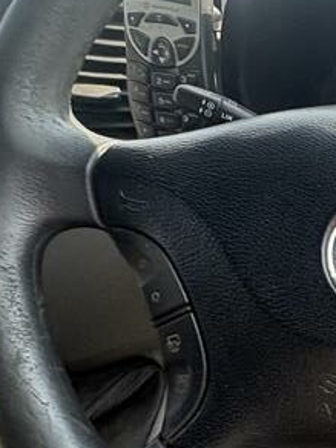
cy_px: 250
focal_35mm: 43
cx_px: 477
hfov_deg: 26.4
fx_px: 557
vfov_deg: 43.8
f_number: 2.2
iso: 80
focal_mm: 2.22
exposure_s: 1/140
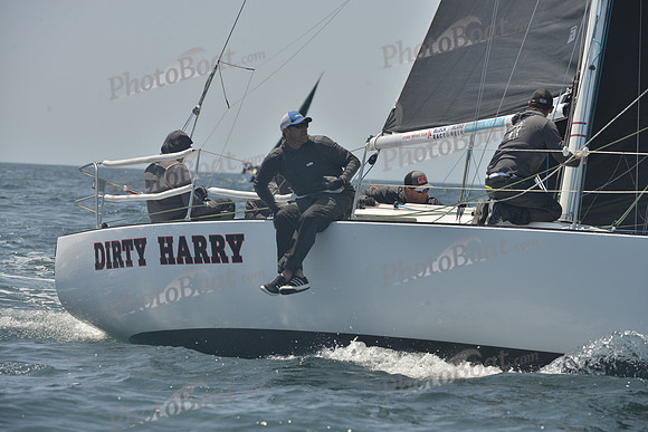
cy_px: 216
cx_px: 324
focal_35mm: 240
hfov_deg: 8.6
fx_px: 4321
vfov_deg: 5.7
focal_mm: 240
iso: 280
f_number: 10
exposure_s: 1/800
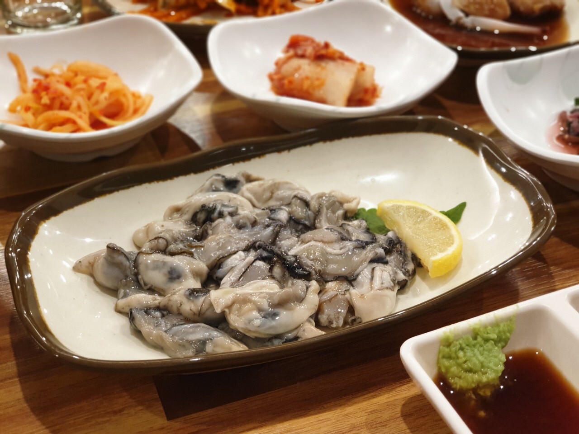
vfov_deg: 28.0
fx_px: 870
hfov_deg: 36.8
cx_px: 290
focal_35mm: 52
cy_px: 217
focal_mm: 6
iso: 200
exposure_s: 1/30
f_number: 2.4
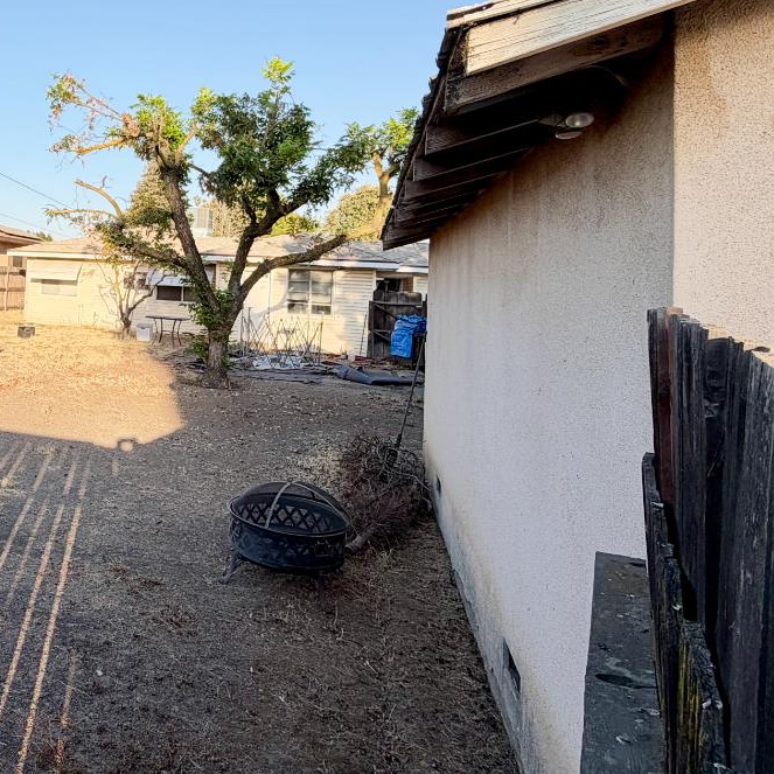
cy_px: 240
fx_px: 708
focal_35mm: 28
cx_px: 79
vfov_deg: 55.7
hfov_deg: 50.8
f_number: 2.2
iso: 40
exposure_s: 1/770
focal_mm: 2.22
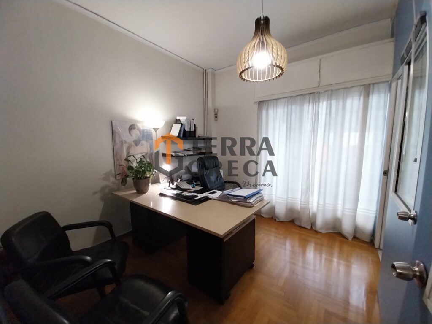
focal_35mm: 13
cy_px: 162
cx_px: 216
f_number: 2.2
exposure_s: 1/33.4
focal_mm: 1.13
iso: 200
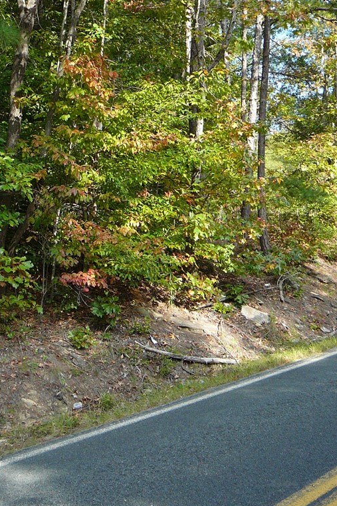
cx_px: 166
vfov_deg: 40.4
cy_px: 251
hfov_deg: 27.5
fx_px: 688
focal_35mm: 49
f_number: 2.8
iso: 80
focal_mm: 5.2
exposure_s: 1/200
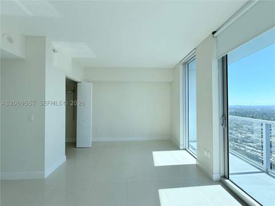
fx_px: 111
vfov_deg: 85.7
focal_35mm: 14
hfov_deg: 102.1
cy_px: 103
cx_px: 138
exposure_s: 1/619
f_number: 2.2
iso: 40
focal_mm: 2.22
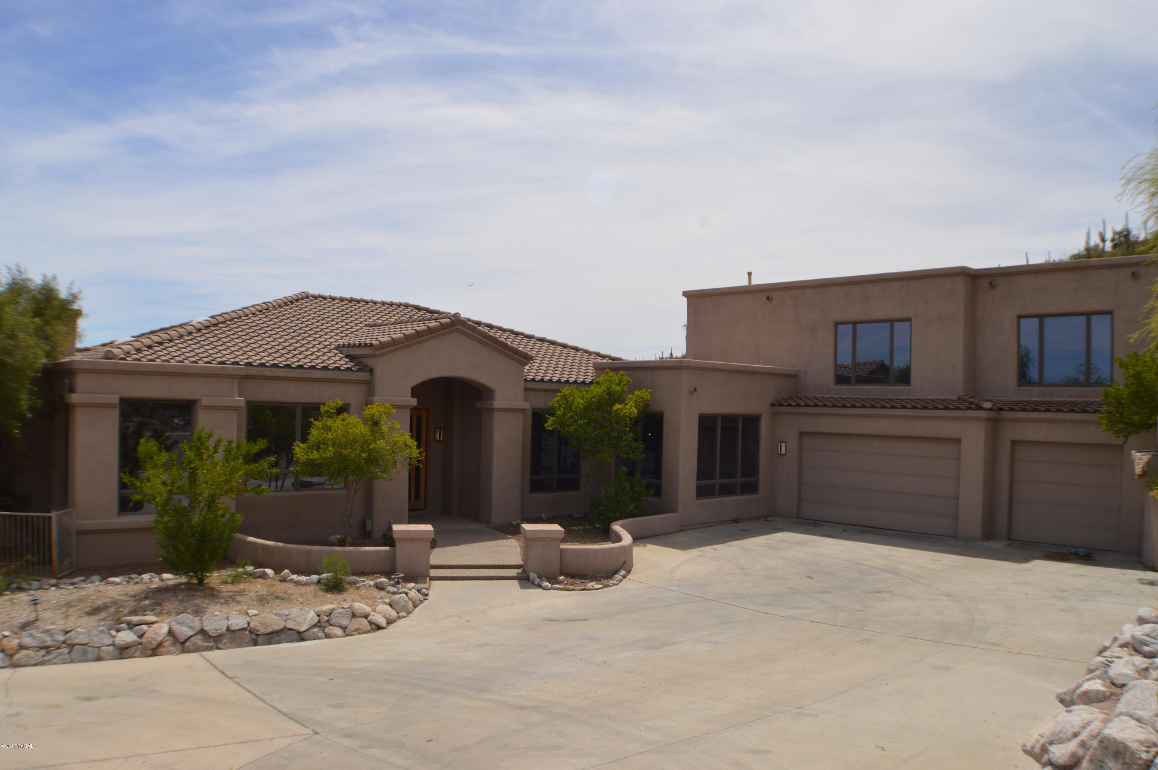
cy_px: 385
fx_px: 1109
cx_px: 579
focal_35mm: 34
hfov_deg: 55.2
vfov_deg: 38.3
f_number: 11
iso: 100
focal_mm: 23
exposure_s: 1/200
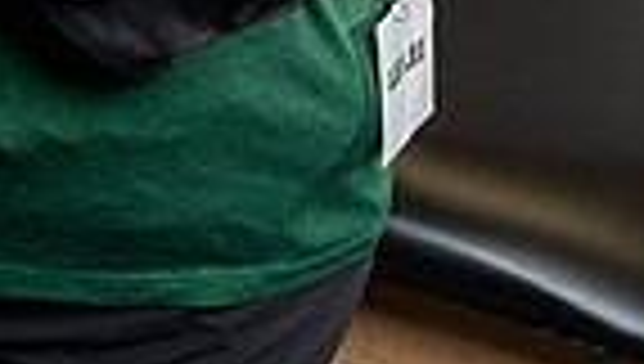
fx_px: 2532
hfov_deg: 14.4
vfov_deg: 7.5
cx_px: 162
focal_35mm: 148
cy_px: -620
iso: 800
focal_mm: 45
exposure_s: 1/250
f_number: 7.1
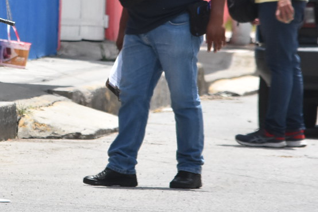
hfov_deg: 2.0
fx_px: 9298
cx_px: -68
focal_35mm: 1053
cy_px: 24
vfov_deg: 1.3
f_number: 9
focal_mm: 240
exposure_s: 1/1250
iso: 800
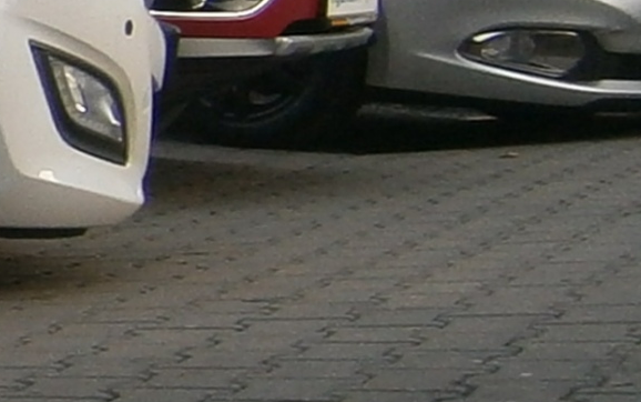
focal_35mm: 190
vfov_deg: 6.9
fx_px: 3321
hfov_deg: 8.8
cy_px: -4
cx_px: -1381
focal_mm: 4.7
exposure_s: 1/100
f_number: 2.8
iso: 80
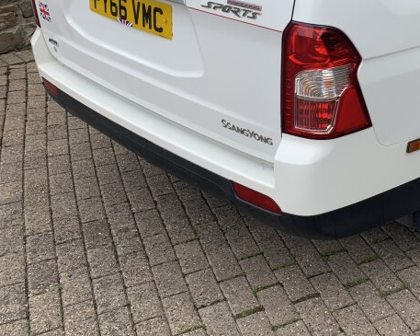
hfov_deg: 34.5
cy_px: 59
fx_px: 621
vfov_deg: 29.4
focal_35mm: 50
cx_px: 404
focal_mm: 4.25
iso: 25
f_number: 1.8
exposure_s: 1/1176
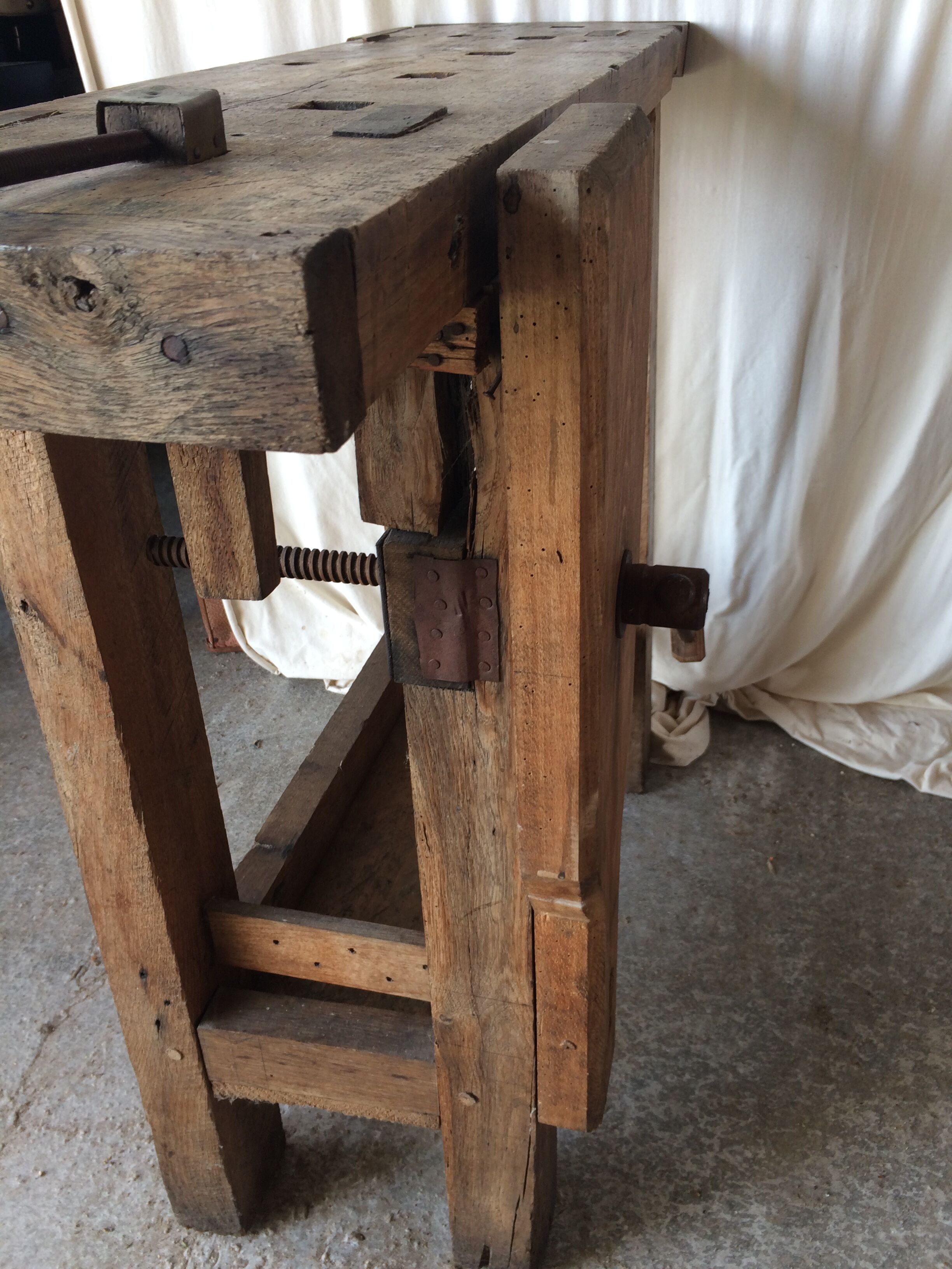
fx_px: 1063
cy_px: 634
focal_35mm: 29
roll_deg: +1.1
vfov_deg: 61.7
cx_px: 476
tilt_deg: -32.8
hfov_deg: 48.2
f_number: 2.2
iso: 40
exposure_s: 1/33
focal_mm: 4.15
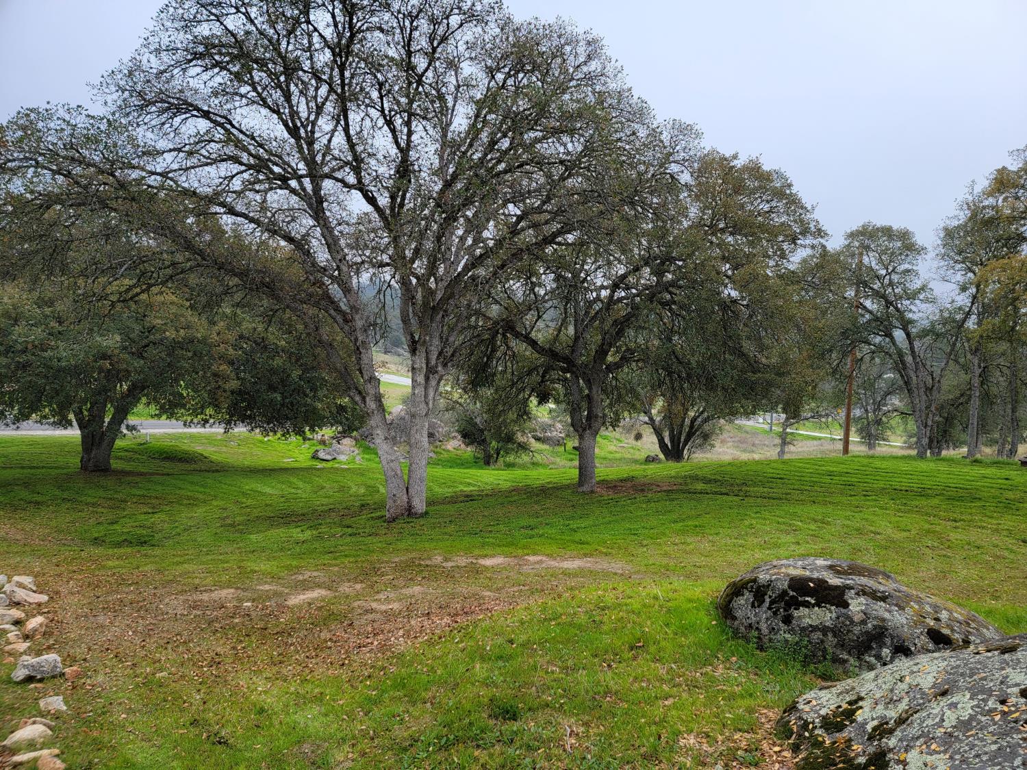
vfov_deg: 56.8
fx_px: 712
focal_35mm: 24
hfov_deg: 71.6
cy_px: 385
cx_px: 514
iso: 16
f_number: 1.8
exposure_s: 1/242
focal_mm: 6.7
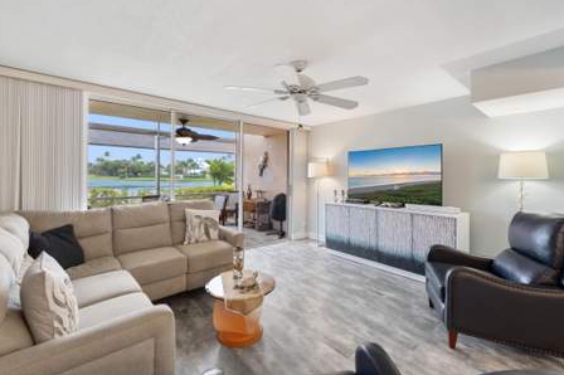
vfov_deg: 77.1
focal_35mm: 15
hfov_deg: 100.4
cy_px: 176
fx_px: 235
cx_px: 283
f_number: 9
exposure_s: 1/2.5
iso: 250
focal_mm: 14
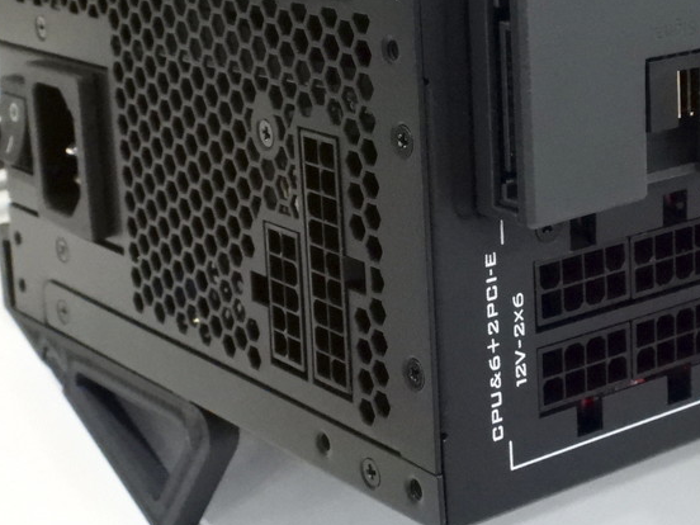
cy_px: 146
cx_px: 534
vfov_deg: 19.3
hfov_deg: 25.3
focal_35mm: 76
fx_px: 1537
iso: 1600
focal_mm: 7.4
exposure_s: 1/160
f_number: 4
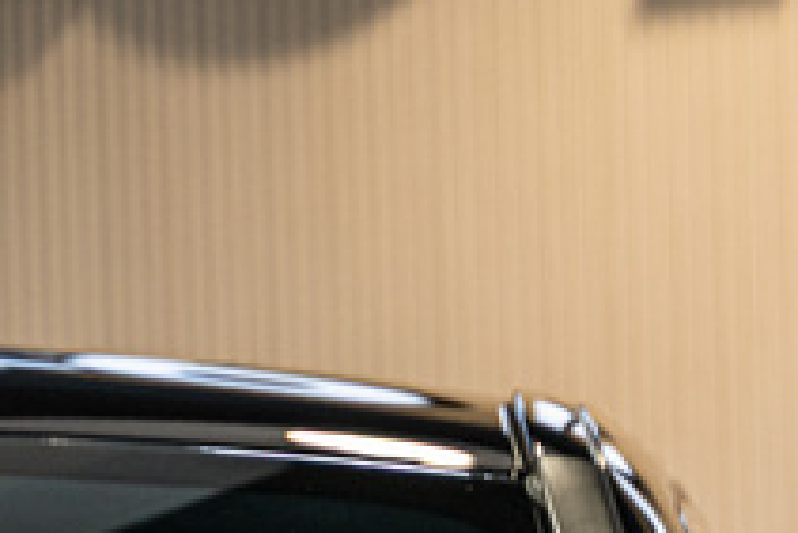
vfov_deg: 3.7
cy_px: 1266
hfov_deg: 5.6
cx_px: 1136
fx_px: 8052
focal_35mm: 363
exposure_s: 1/160
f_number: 2.8
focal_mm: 75
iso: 400
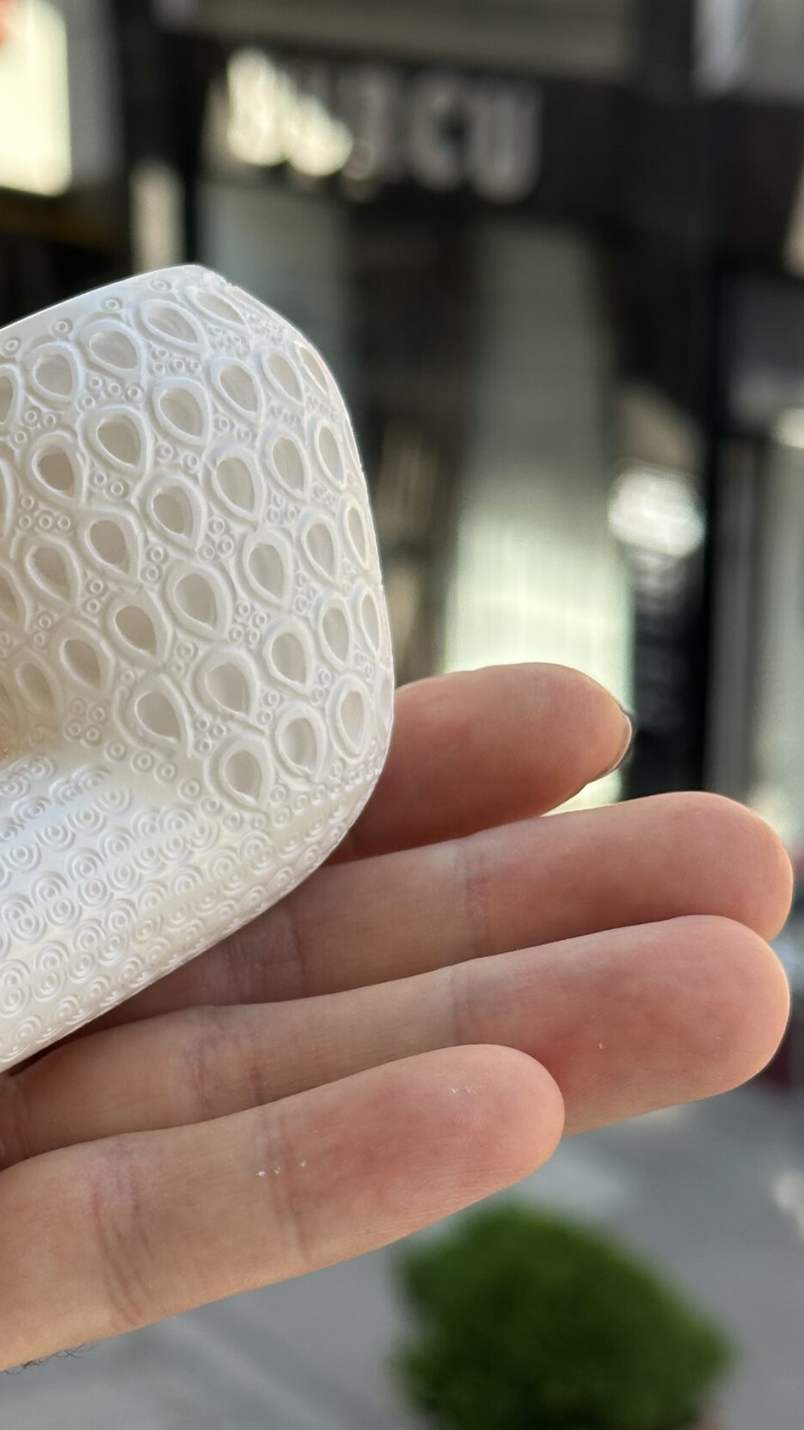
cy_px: 815
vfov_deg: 26.5
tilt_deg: -21.3
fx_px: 3032
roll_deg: +5.3
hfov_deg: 14.6
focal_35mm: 80
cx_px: -197
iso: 64
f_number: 1.78
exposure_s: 1/631
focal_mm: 6.86
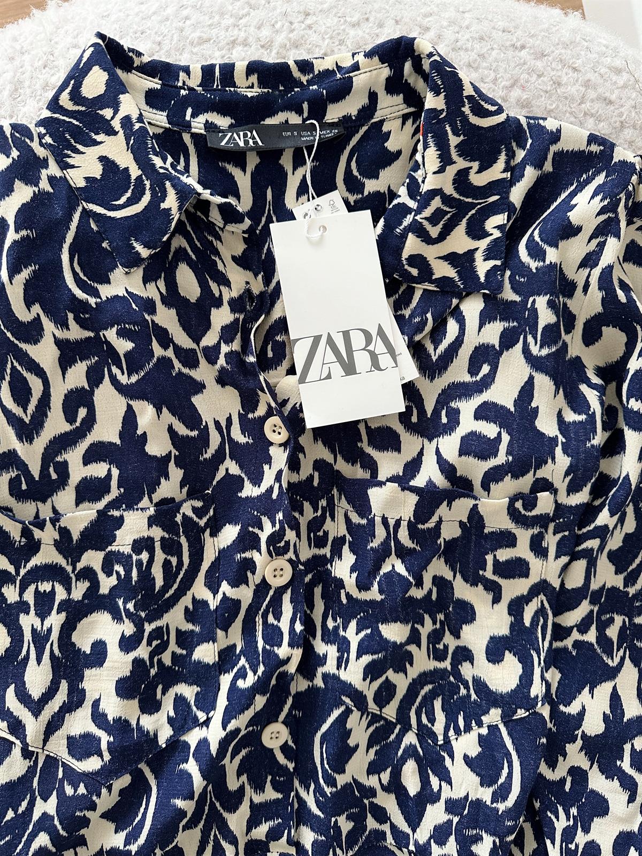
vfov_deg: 71.6
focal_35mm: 24
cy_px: 428
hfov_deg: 56.8
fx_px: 593
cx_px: 321
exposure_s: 1/60
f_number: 1.78
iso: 250
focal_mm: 6.86
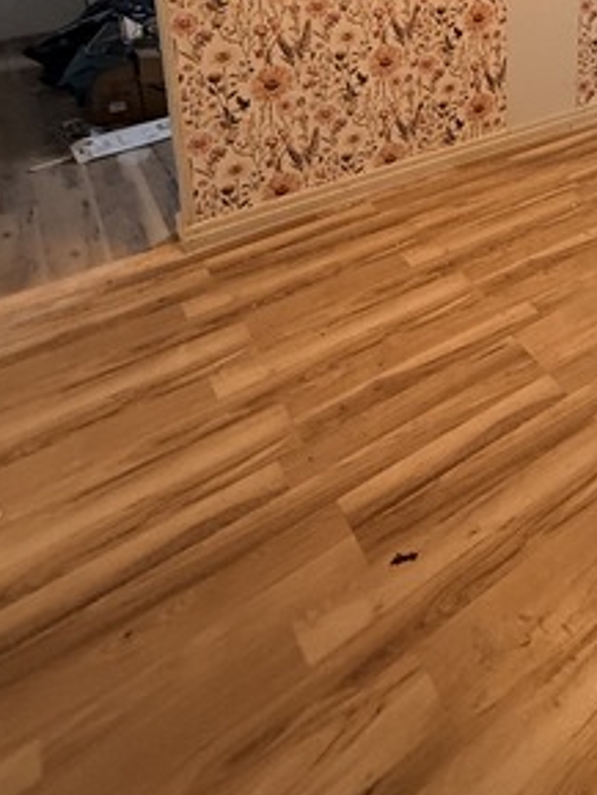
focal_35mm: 31
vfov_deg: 48.8
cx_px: 603
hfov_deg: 39.8
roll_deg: -4.1
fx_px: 712
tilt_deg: -14.7
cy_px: 14
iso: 320
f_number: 2.2
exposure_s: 1/60
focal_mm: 2.22
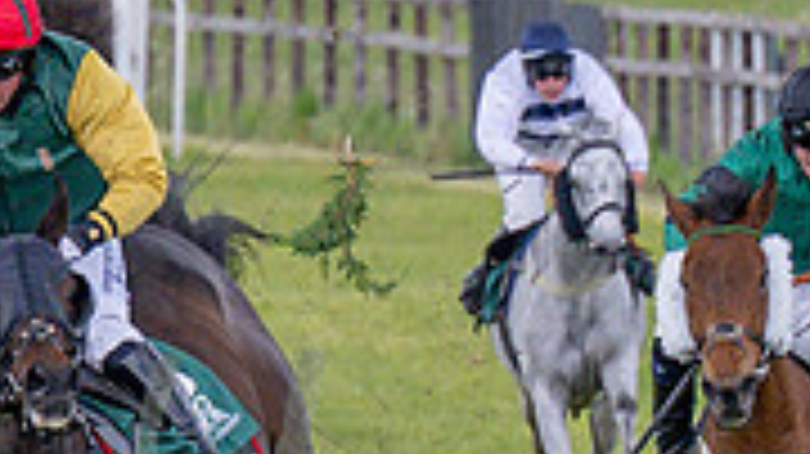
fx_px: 44068
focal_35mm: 2053
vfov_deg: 0.6
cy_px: 525
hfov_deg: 1.1
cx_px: -1036
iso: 400
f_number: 4
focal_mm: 175
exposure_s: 1/1600
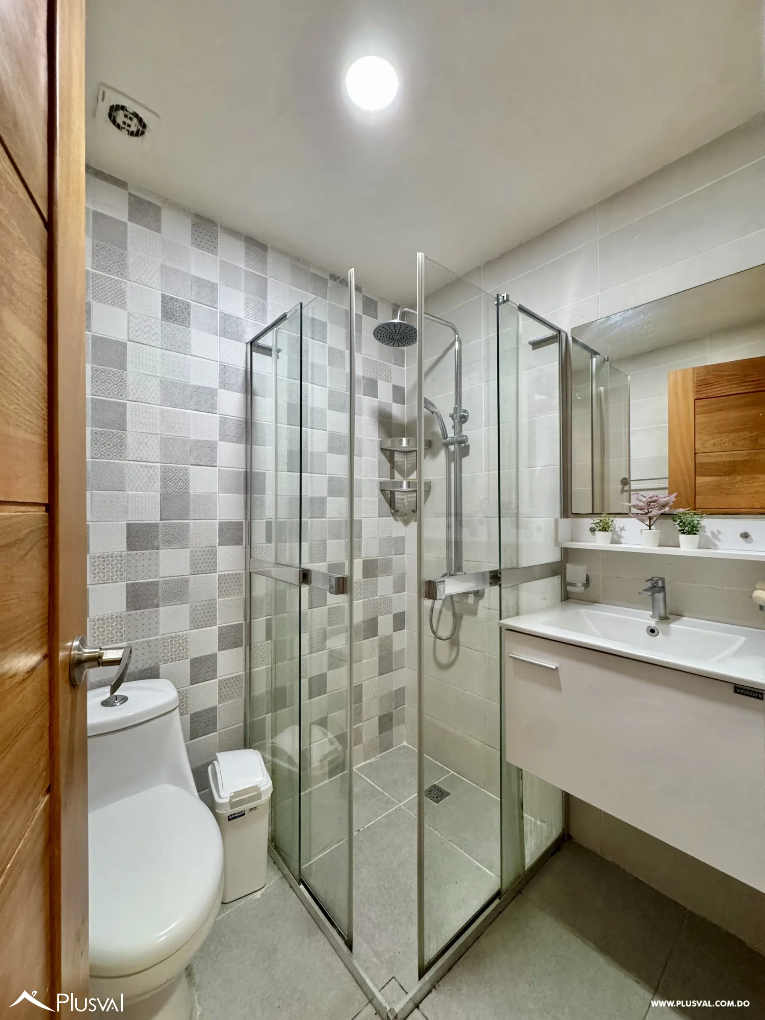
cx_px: 382
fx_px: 413
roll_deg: +0.4
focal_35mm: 14
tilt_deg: -0.7
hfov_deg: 85.7
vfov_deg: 102.1
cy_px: 510
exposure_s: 1/75
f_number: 2.2
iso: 320
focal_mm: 2.22
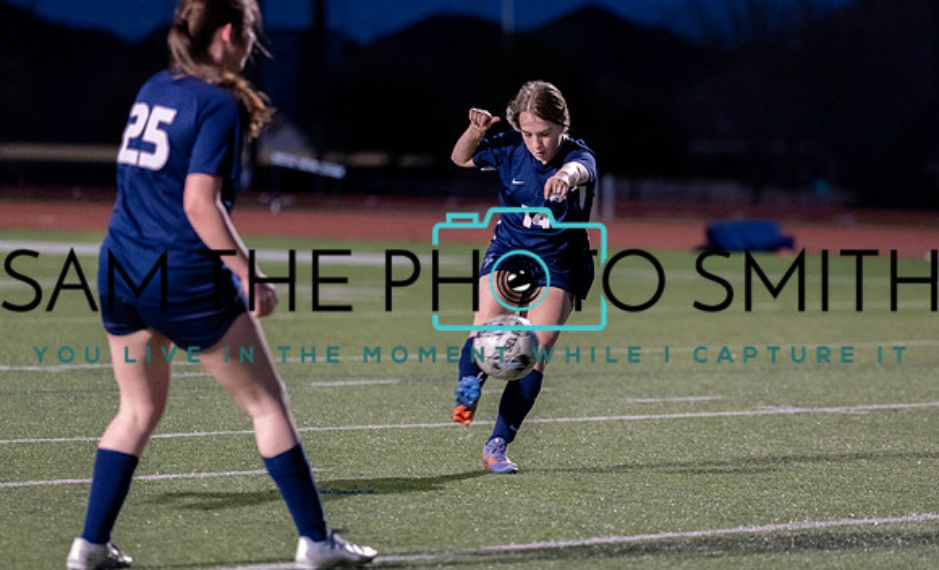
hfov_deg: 8.6
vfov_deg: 5.2
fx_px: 6257
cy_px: 322
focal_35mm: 246
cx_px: 567
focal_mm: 168
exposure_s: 1/1000
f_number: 2.8
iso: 4000
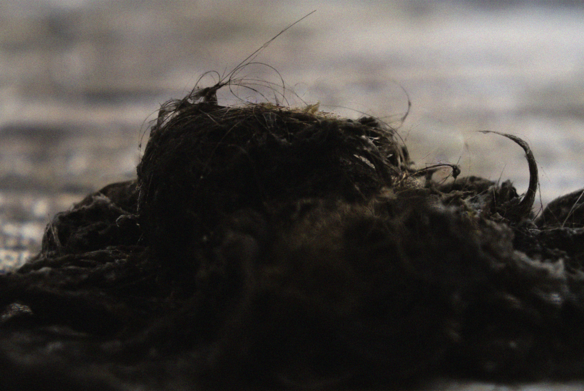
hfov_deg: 6.9
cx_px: 292
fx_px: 4824
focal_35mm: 297
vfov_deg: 4.6
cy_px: 196
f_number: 5.6
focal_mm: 110
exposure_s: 1/320
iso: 200
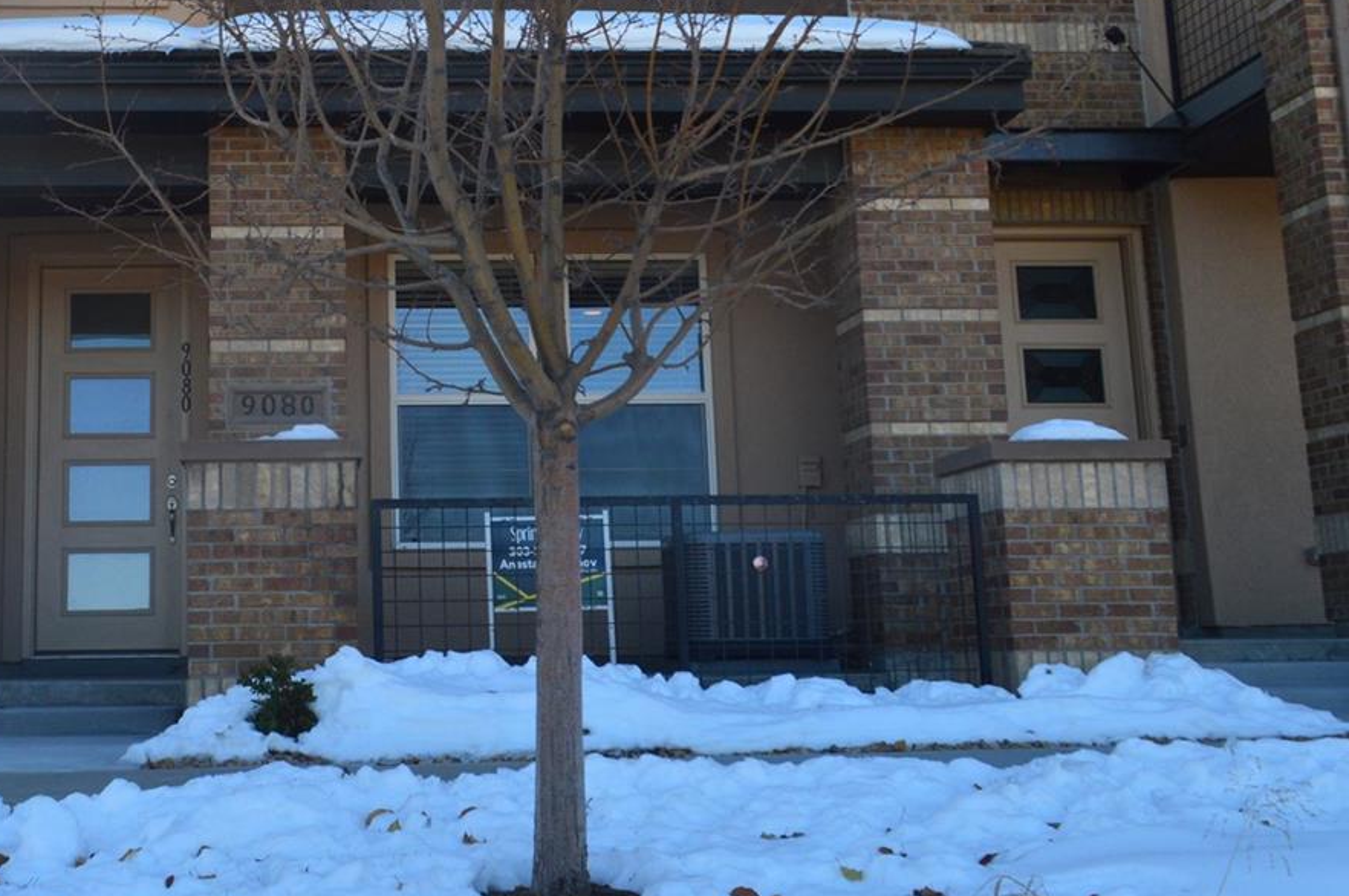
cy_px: 229
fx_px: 1834
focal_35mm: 49
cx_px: 297
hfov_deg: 39.0
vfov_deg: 27.1
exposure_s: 1/250
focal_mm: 18
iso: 400
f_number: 10
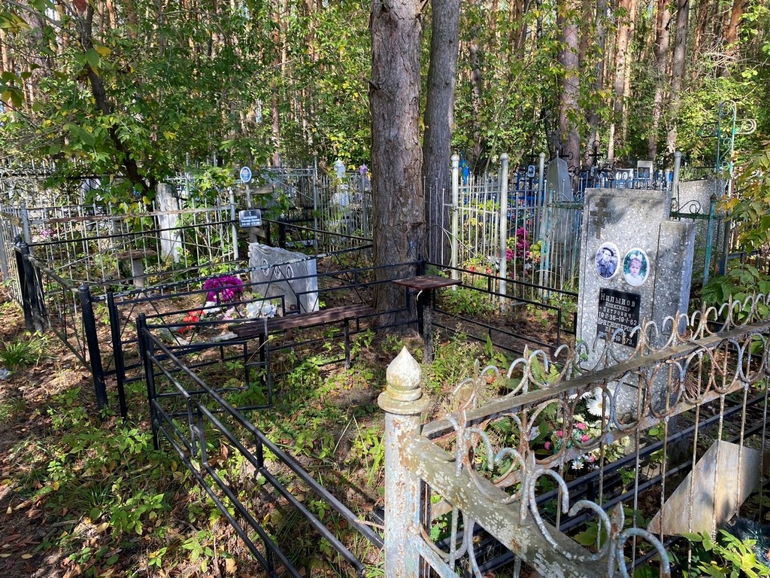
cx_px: 385
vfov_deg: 53.1
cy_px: 289
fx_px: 578
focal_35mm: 26
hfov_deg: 67.3
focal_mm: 4.25
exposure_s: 1/182
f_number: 1.8
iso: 32
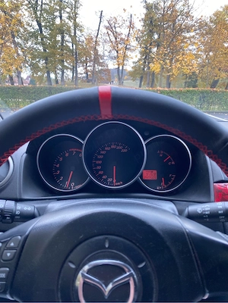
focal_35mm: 26
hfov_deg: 53.1
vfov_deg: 67.3
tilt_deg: -13.7
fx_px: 228
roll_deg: -2.2
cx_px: 114
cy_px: 152
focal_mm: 4.25
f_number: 1.8
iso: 100
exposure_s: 1/121
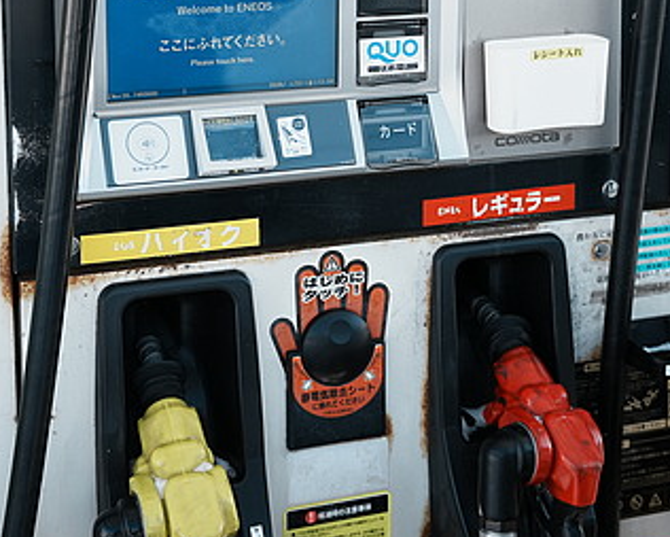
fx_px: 1639
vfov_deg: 18.1
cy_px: -2
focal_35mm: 83
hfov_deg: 23.1
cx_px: 380
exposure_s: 1/1600
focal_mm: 35.7
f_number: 2.8
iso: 250
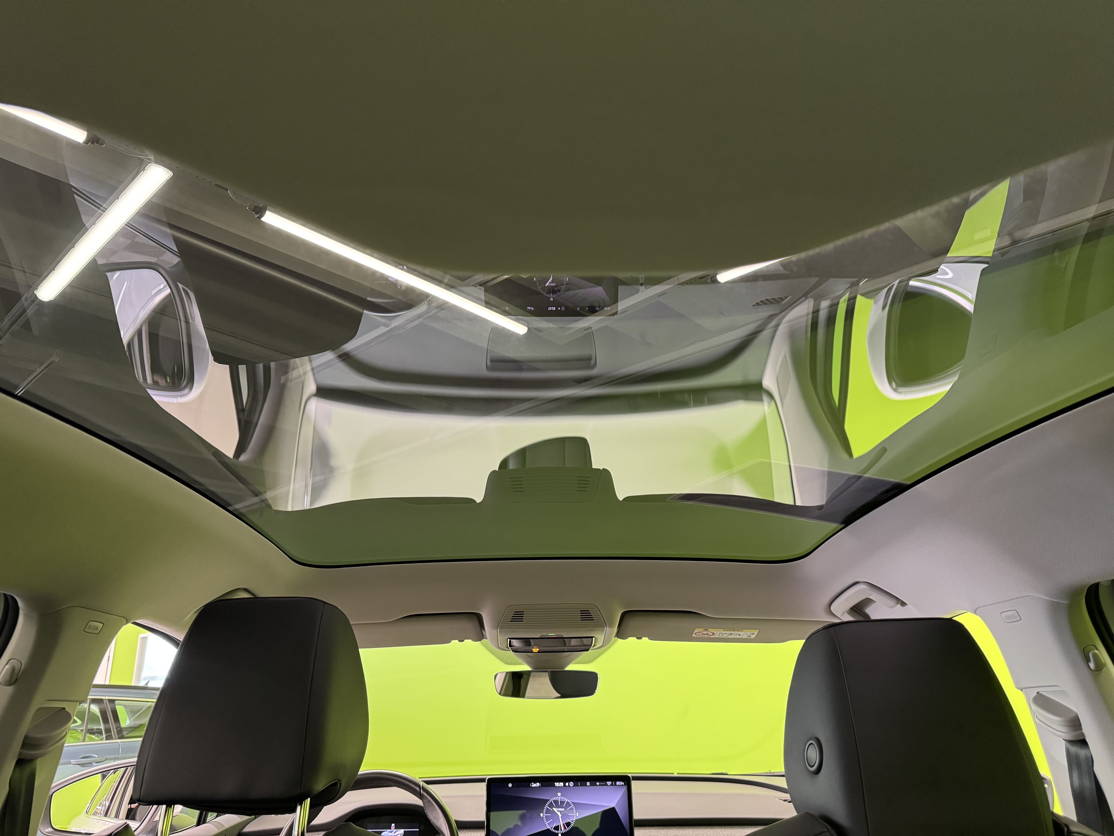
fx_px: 772
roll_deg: +0.7
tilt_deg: +18.5
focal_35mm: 24
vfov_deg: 56.8
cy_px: 418
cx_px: 557
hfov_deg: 71.6
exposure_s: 1/50
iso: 640
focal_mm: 6.76
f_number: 1.78
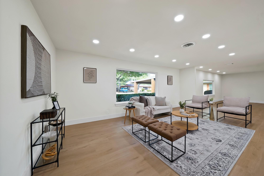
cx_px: 132
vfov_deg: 90.1
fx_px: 88
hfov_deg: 112.6
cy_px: 88
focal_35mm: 12
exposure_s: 1/15
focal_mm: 12
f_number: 9
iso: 640
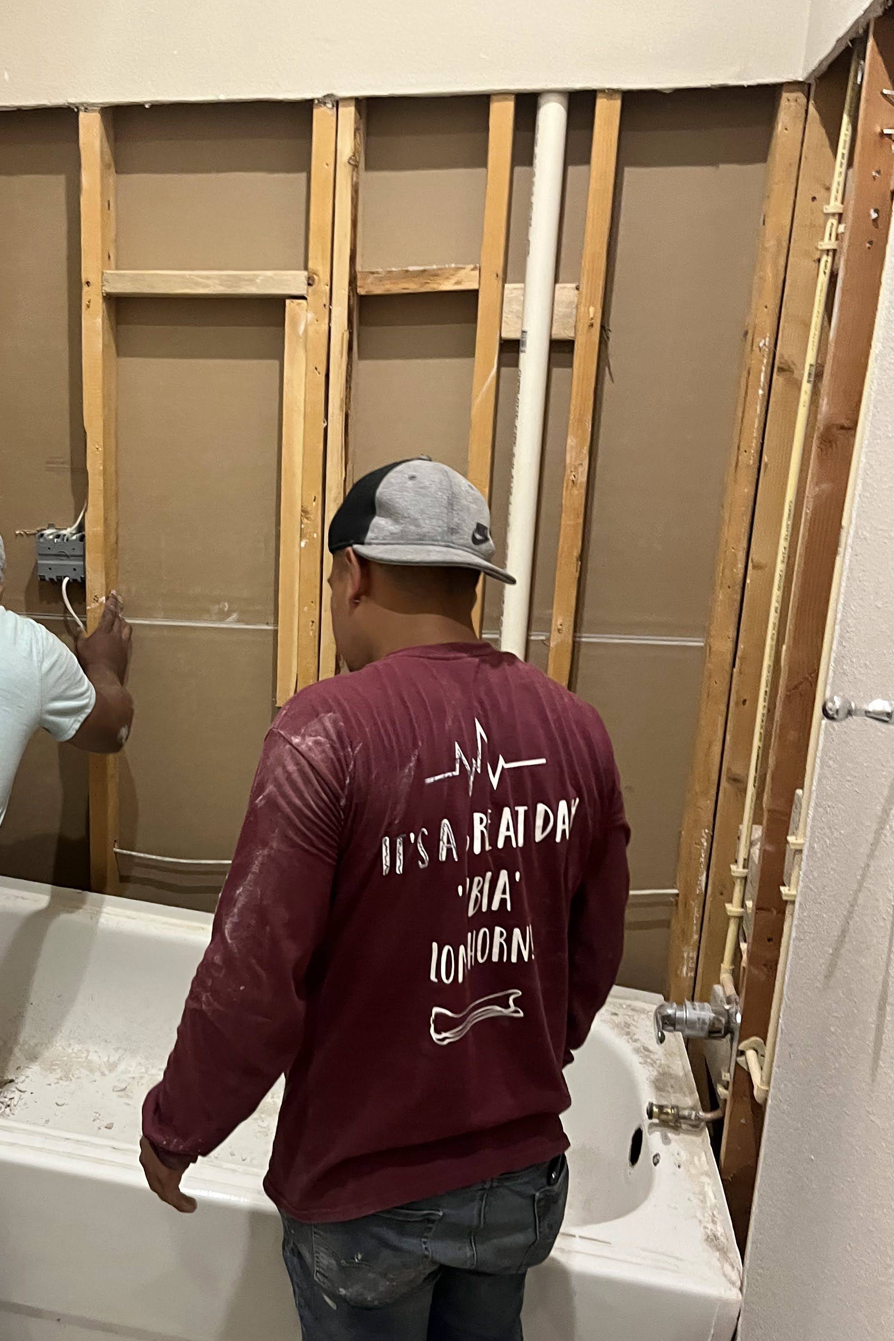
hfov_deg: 35.2
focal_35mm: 37
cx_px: 225
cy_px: 829
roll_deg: -1.0
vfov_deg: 51.4
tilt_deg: -14.1
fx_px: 1378
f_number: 1.6
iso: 400
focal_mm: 5.1
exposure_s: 1/60
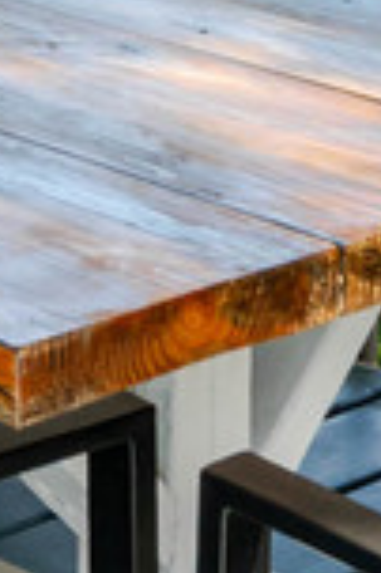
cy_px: -765
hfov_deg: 7.5
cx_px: -290
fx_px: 2806
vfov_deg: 10.2
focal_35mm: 176
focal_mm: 11
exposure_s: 1/30
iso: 200
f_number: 8
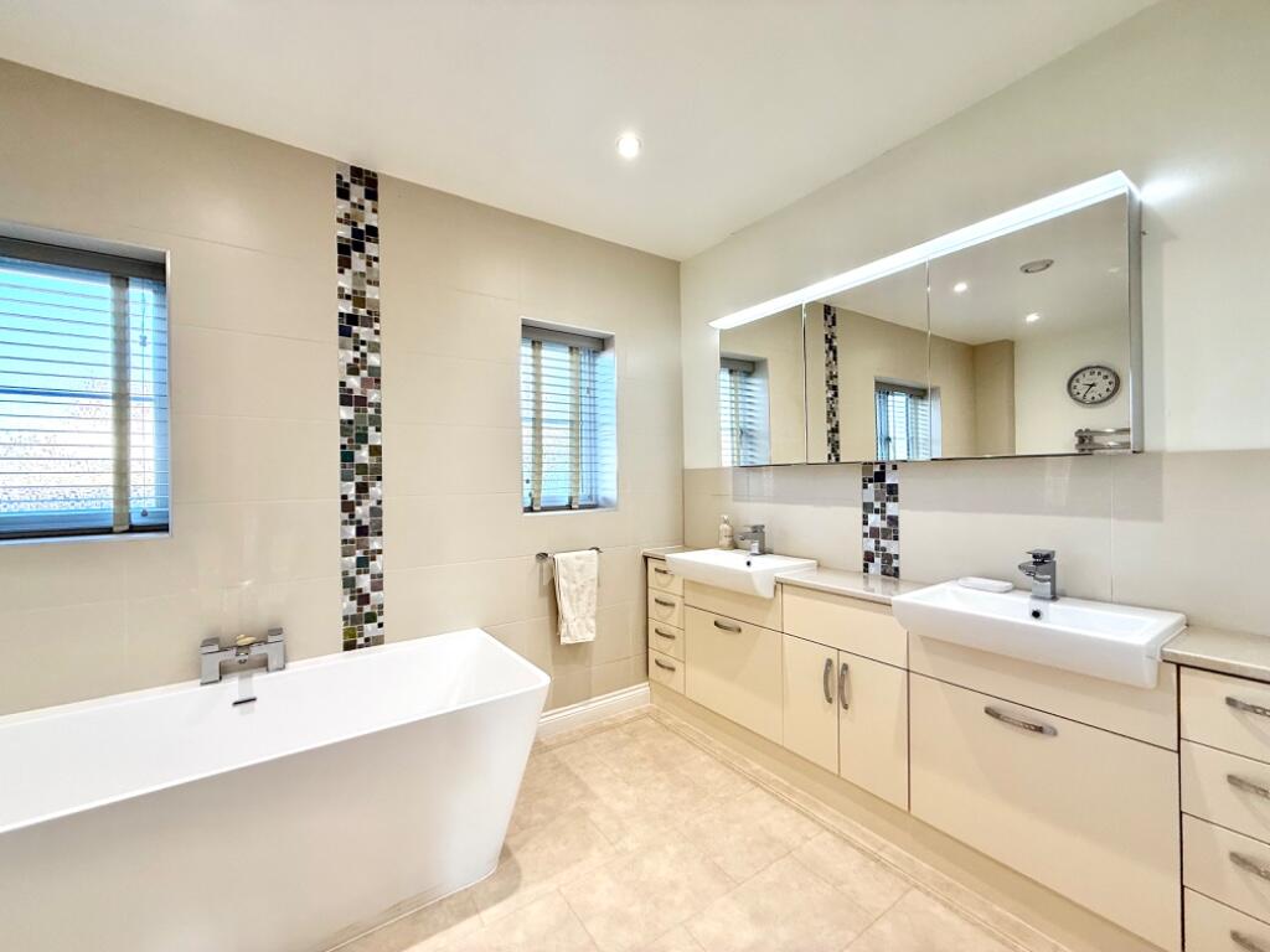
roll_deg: +1.0
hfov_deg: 102.1
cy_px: 476
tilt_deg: +0.8
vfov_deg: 85.7
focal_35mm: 14
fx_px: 514
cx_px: 635
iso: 100
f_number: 2.2
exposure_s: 1/100
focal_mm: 2.22
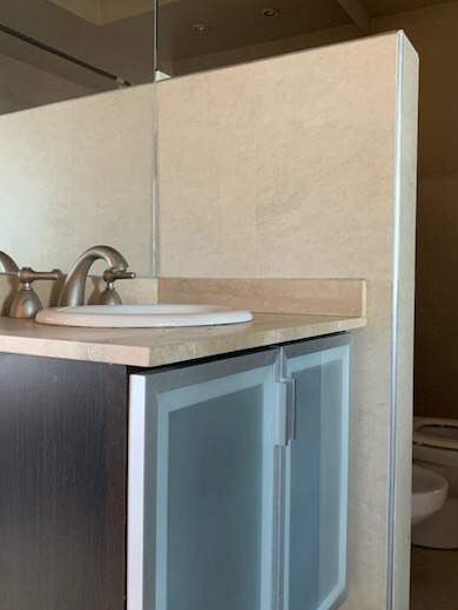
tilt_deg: -2.5
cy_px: 309
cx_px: 245
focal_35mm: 32
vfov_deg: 56.8
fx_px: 565
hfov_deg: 44.1
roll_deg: -0.9
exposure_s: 1/40
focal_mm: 4.25
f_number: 1.8
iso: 400
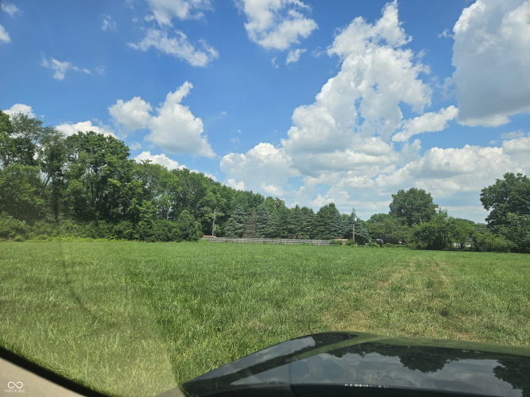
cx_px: 265
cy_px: 198
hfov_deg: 73.9
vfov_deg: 58.9
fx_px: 352
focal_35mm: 23
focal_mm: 5.4
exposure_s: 1/2621
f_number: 1.8
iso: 25
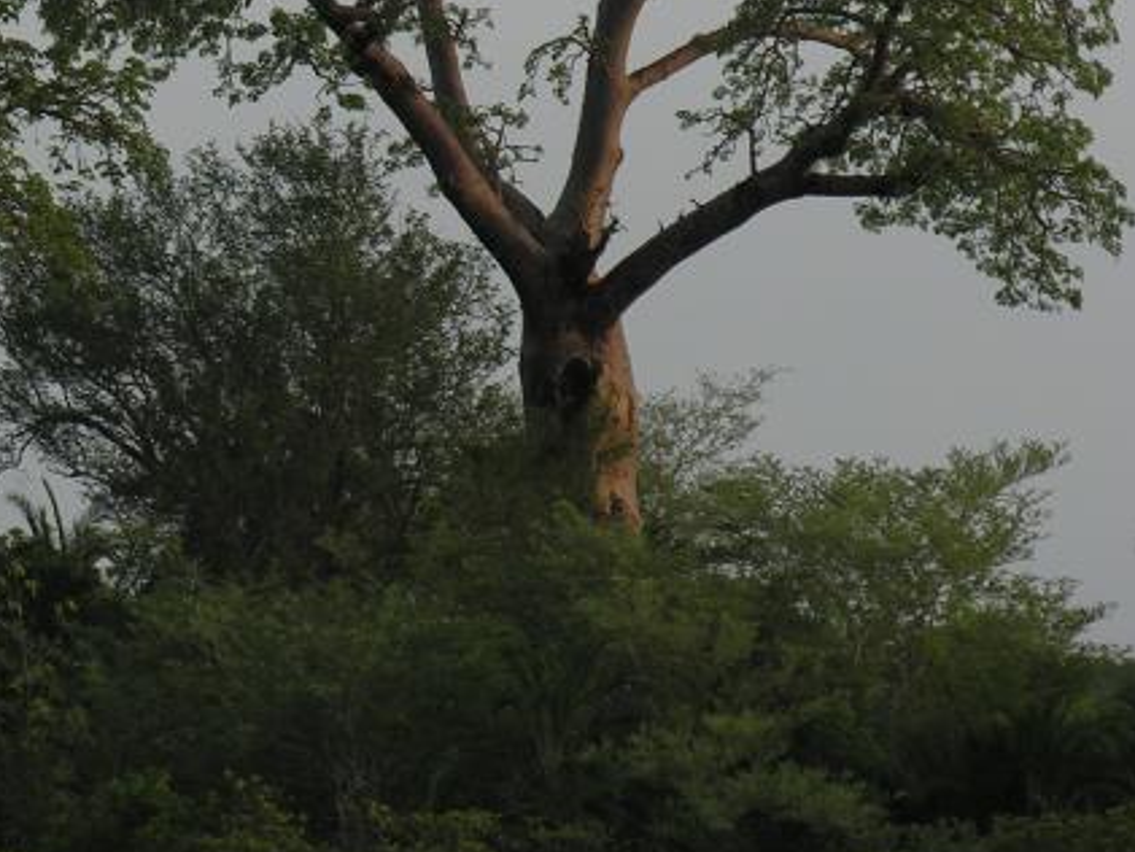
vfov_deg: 3.2
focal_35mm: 467
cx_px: 27
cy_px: 450
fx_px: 15317
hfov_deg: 4.2
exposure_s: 1/104
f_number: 5.2
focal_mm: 49
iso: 50
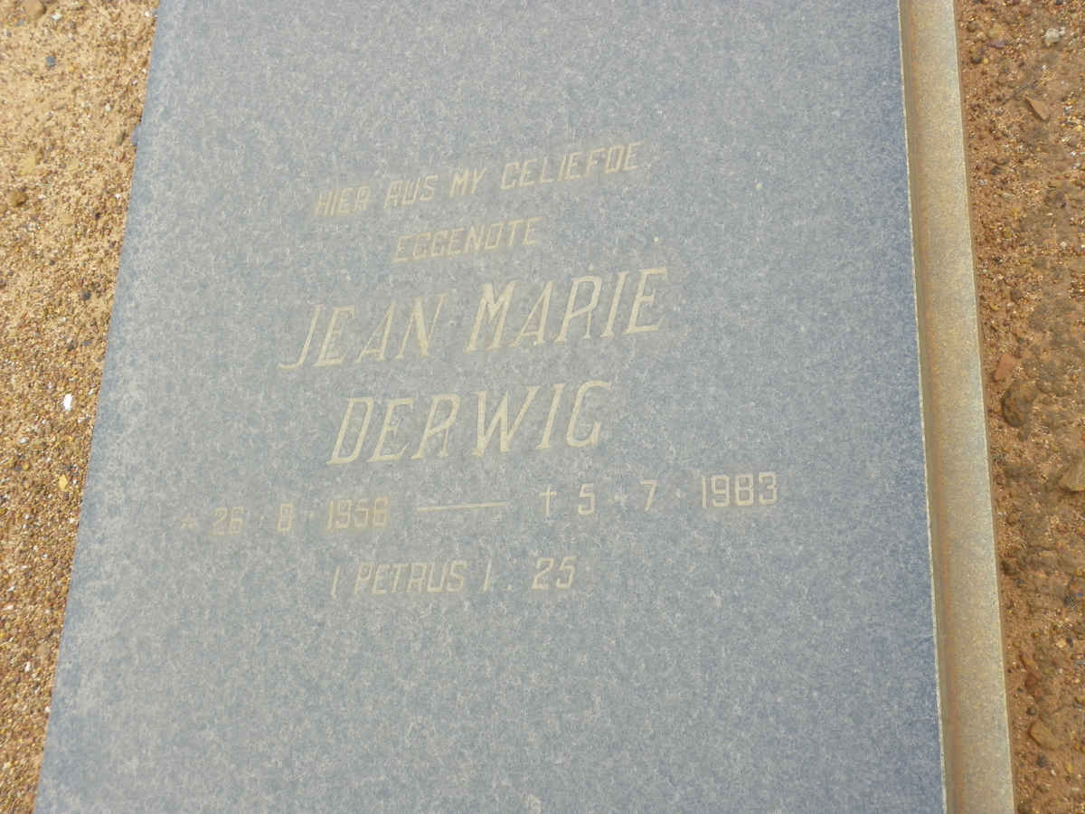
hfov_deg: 46.8
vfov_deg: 36.0
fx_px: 1254
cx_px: 542
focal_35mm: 40
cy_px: 407
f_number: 4
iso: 64
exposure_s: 1/160
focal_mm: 7.1
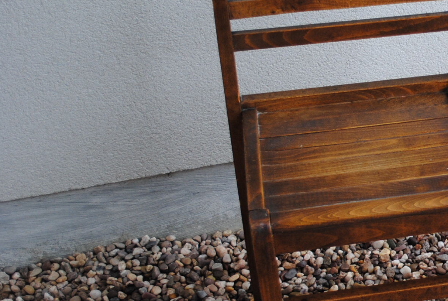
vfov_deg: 14.8
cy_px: 168
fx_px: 1160
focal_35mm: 93
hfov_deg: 20.5
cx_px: 527
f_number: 4.2
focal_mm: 26
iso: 200
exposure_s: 1/50
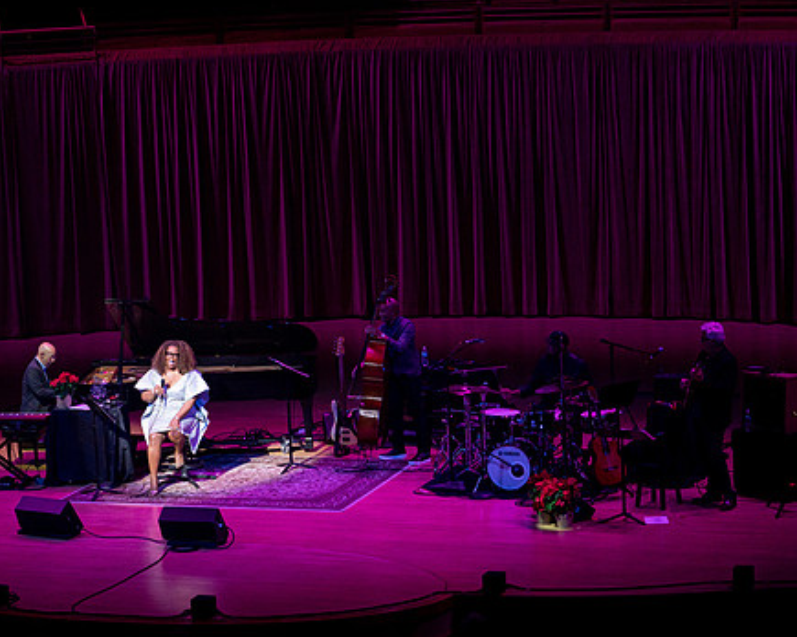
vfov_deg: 13.3
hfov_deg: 16.6
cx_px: 304
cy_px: 347
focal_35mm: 116
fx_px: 2736
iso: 2500
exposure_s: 1/320
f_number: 5
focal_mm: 92
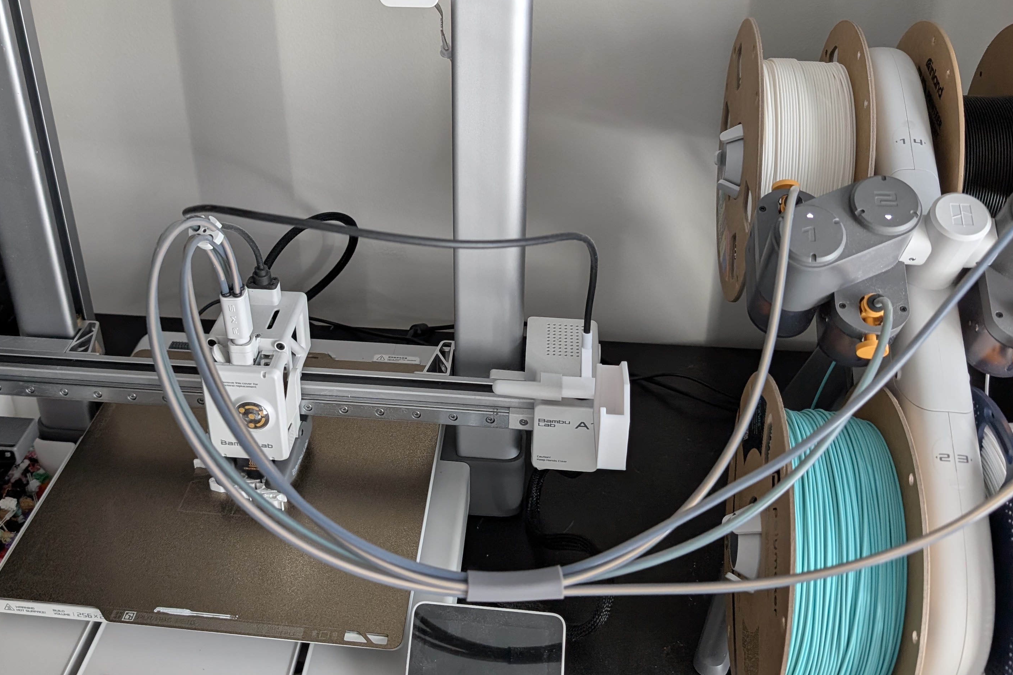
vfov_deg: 36.5
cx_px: 410
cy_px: 224
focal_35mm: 36
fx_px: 1013
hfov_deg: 52.8
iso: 184
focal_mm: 6.9
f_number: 1.68
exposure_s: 1/32.9
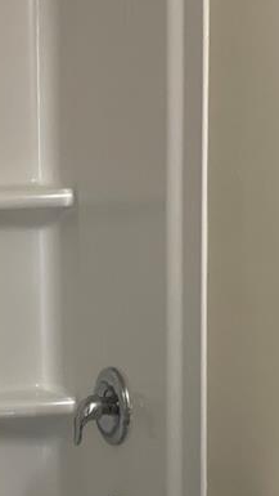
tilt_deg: -9.2
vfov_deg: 15.3
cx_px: -57
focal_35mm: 139
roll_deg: +2.0
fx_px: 1825
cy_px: 428
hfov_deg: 8.6
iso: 160
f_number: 2.2
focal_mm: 7.5
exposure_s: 1/120
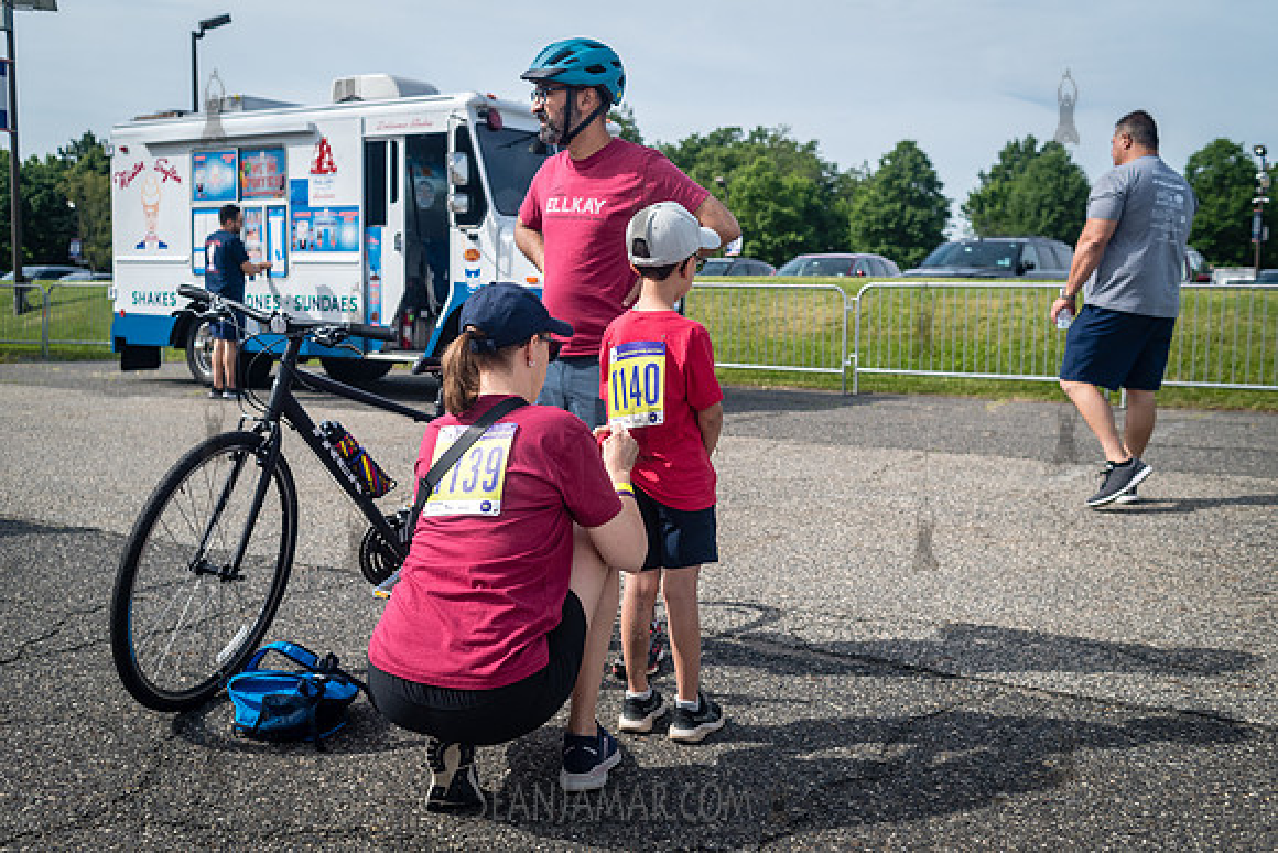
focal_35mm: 35
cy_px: 426
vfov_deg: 37.9
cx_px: 639
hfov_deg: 54.4
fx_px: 1243
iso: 400
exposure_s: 1/3200
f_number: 4
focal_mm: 35
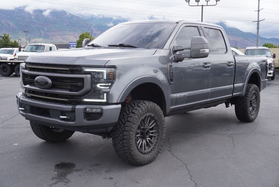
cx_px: 140
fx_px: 337
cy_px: 94
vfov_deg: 30.9
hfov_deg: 44.9
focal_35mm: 44
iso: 100
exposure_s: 1/160
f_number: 8
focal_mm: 29
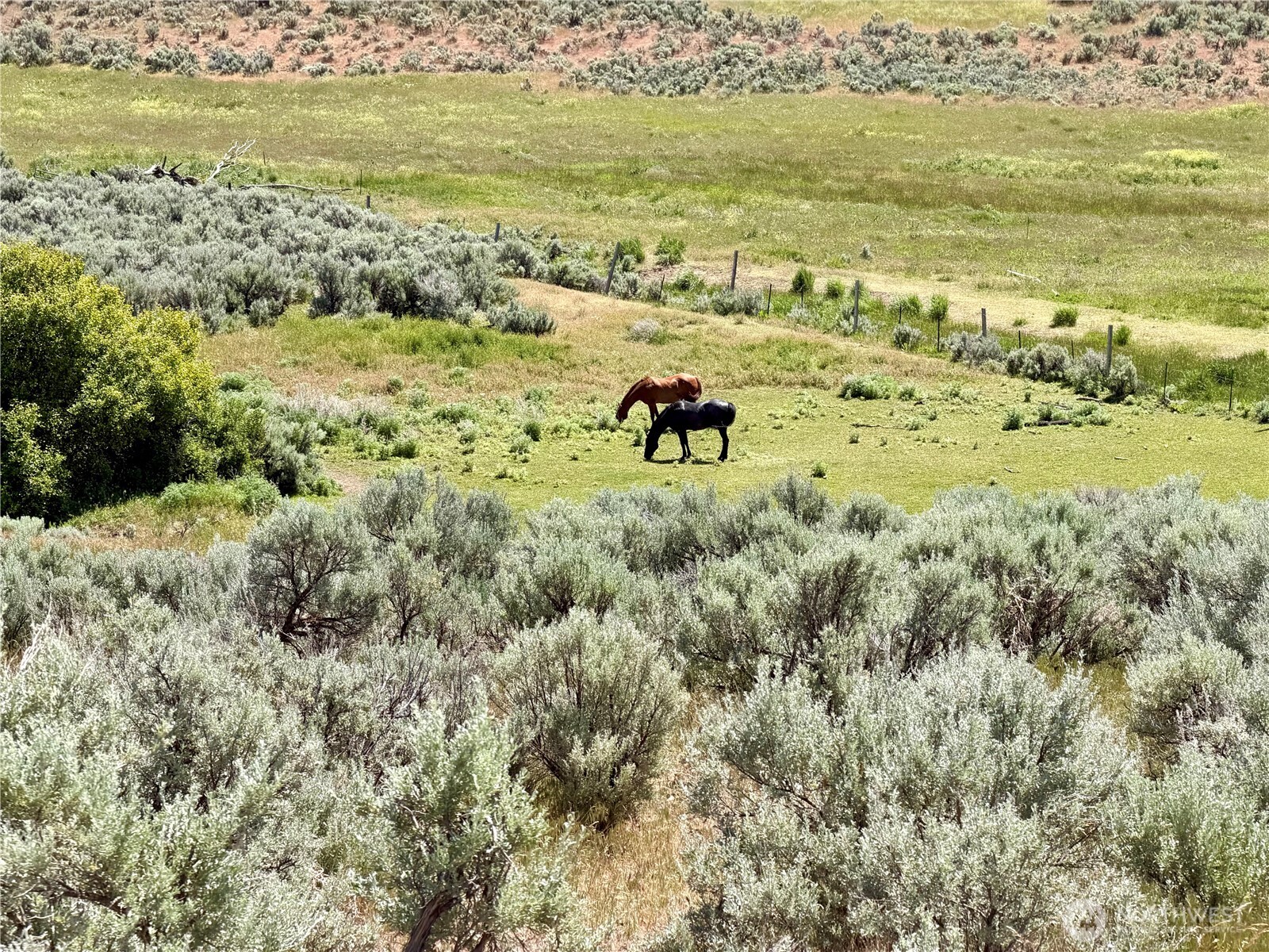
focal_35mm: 100
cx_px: 634
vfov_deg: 14.8
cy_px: 476
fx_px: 3666
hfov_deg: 19.6
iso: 50
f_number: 2.8
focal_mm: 16.89
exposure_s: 1/638
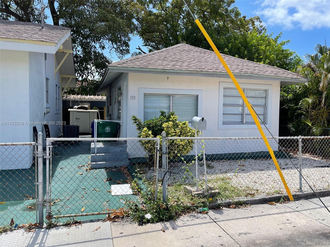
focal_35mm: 26
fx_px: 248
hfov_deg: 67.3
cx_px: 165
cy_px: 124
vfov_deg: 53.1
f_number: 1.6
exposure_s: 1/2049
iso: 32
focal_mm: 5.1
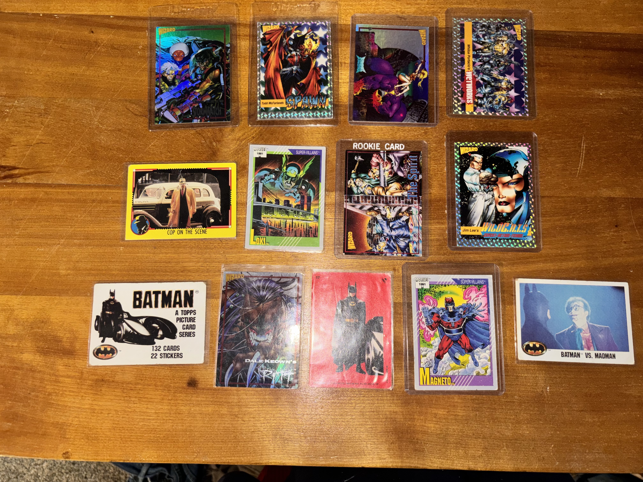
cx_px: 322
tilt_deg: -80.1
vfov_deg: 53.1
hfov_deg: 67.3
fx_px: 483
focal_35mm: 26
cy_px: 241
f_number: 1.6
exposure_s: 1/15
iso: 64
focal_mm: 5.96
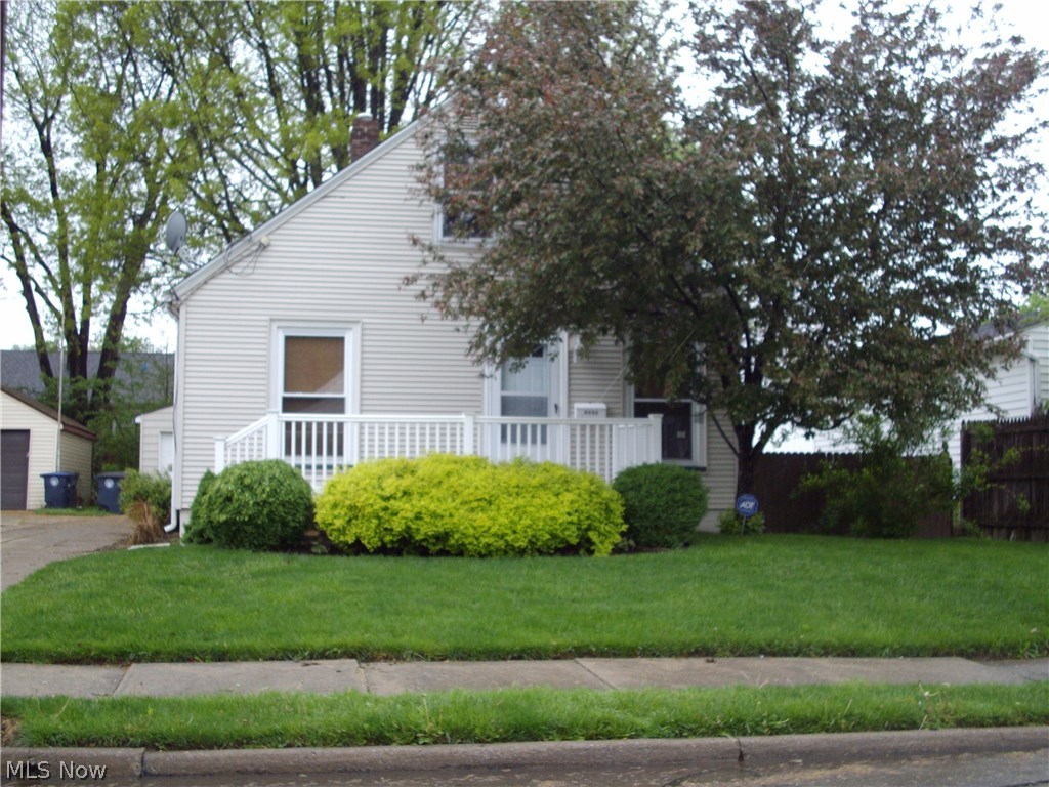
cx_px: 524
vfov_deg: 31.5
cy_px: 394
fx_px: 1394
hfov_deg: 41.2
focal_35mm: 46
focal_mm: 7.6
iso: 135
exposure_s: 1/250
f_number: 3.1
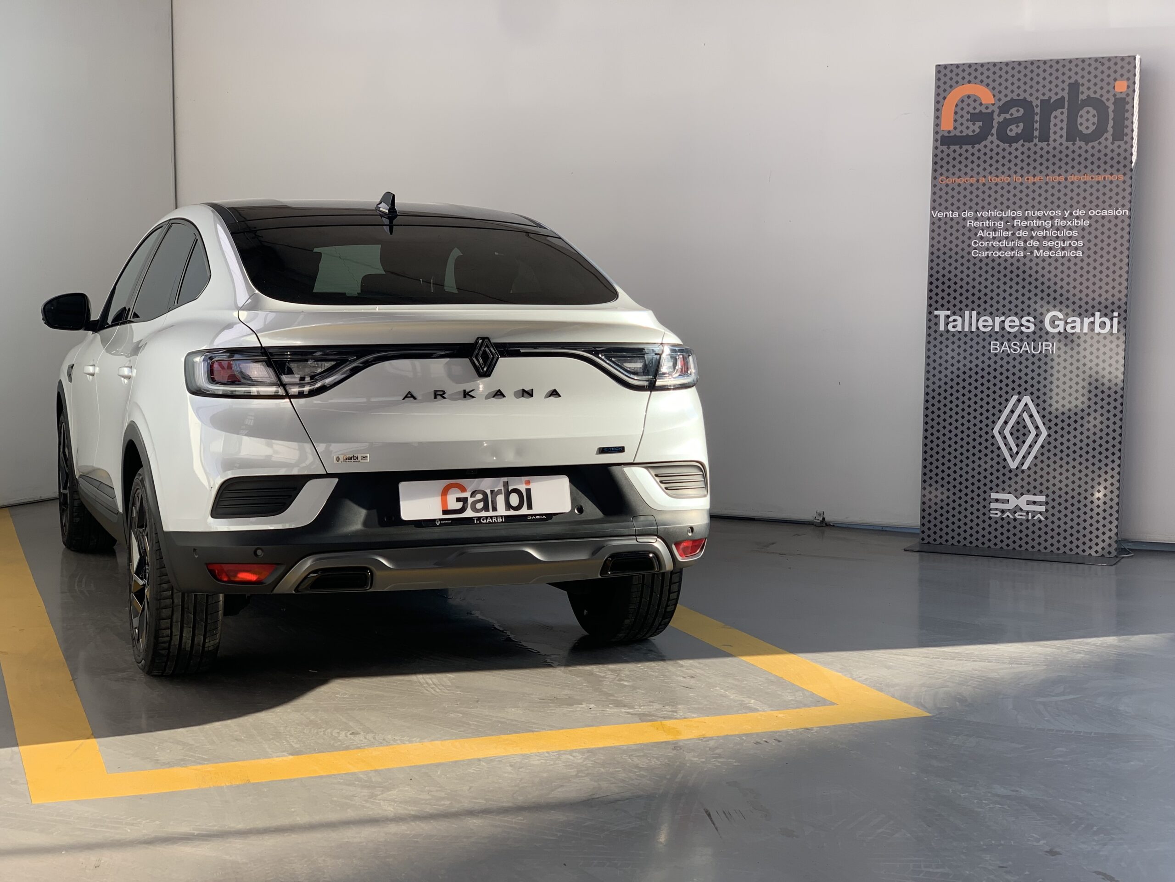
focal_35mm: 52
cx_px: 588
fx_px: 1765
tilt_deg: -5.7
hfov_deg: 36.8
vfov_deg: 28.0
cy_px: 441
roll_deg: -0.9
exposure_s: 1/102
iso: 16
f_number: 2.4
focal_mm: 6
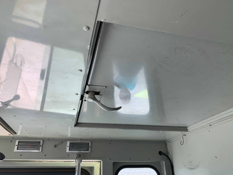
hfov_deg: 67.3
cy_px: 88
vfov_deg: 53.1
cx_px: 116
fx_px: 175
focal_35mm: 26
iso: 25
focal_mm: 4.25
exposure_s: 1/337
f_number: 1.8
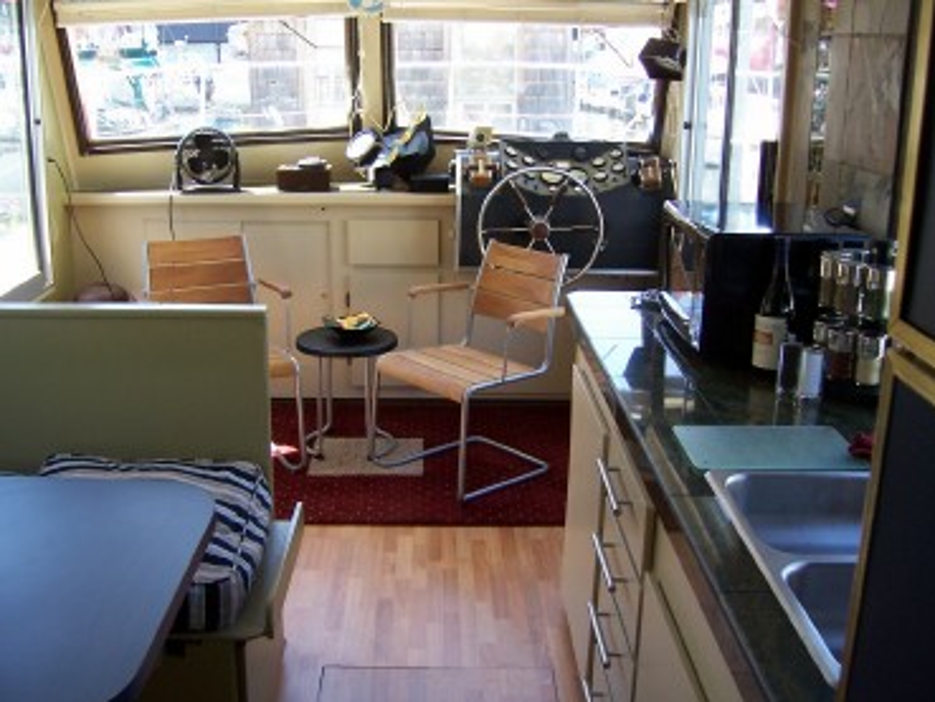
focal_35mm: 39
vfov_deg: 36.8
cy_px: 337
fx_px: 1054
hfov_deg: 47.8
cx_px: 446
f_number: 3
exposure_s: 1/125
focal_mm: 6
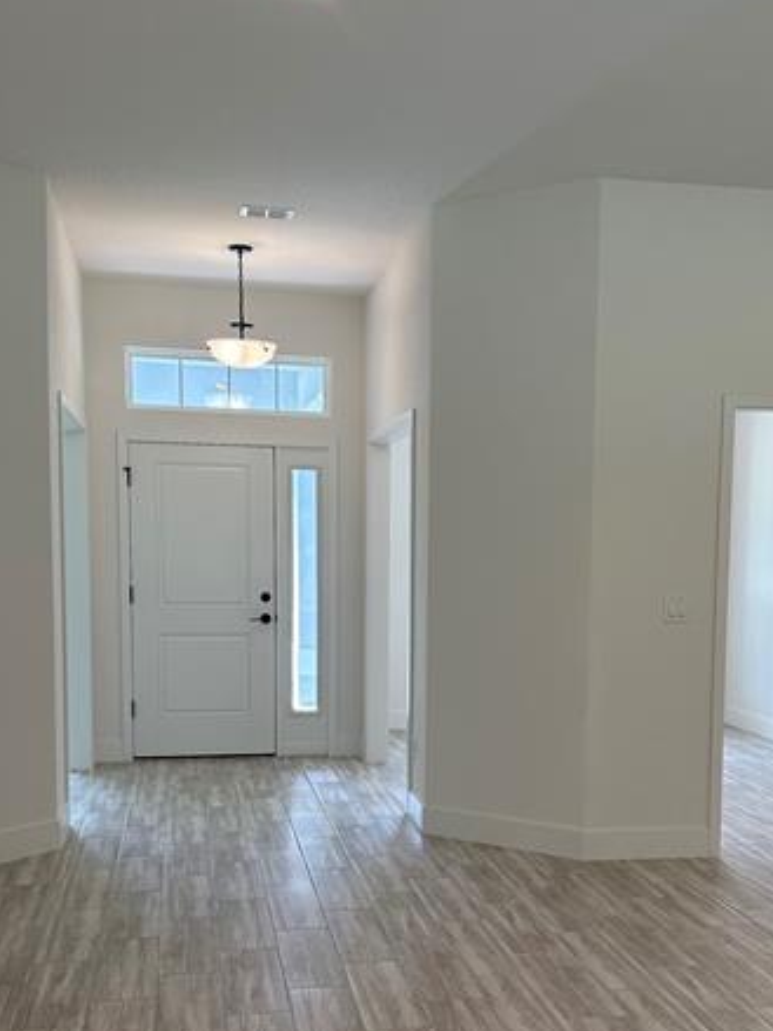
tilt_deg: -4.6
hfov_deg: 34.3
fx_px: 1251
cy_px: 653
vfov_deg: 44.4
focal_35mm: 42
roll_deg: -1.8
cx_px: 442
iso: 100
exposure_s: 1/166
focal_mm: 6.86
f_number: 1.78
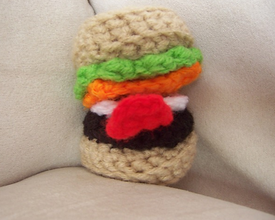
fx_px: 309
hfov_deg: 47.9
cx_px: 127
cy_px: 111
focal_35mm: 38
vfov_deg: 39.1
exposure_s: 1/8
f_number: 2.8
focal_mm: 6.2
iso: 160
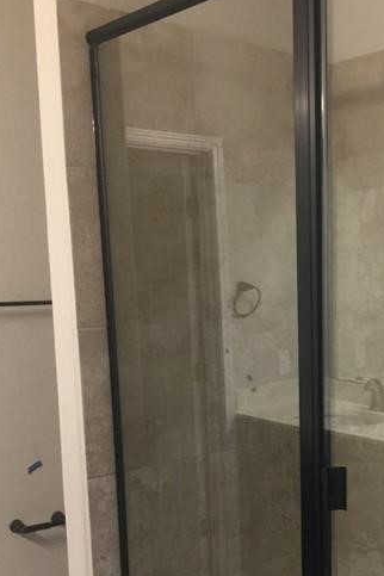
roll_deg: +0.4
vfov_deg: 40.2
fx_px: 768
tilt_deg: -9.1
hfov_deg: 27.4
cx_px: 320
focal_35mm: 48
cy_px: 415
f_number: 2.2
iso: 64
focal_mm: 4.15
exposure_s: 1/15
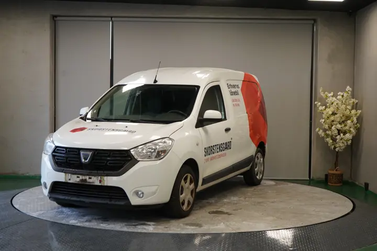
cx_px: 188
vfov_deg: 24.6
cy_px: 126
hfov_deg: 36.2
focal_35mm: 55
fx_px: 576
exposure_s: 1/160
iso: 1600
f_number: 5
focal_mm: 55
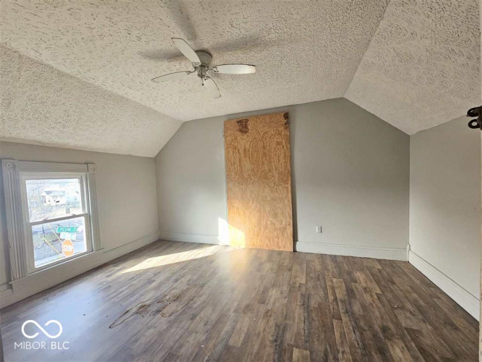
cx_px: 241
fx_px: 181
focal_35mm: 13
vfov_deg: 89.9
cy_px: 181
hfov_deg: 106.2
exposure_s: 1/60
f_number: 2.2
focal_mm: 2.2
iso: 250
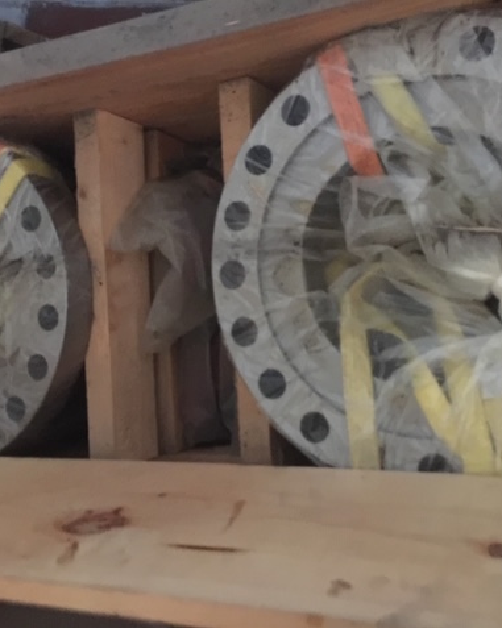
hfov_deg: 39.1
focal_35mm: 38
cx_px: 248
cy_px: 313
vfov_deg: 48.0
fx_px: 706
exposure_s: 1/4
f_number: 2.2
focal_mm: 4.15
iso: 200
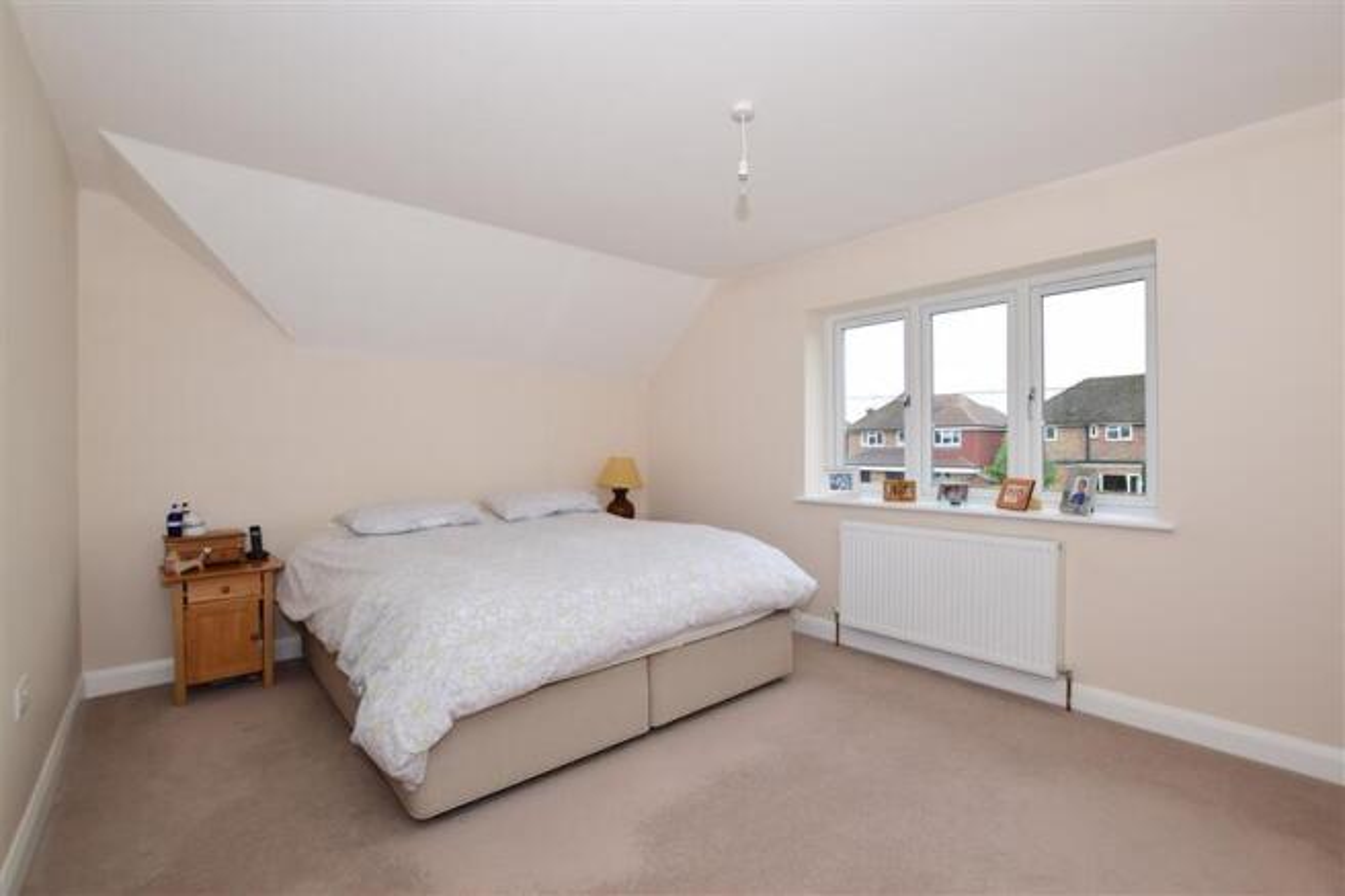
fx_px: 560
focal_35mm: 15
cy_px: 448
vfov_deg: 77.3
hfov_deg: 100.4
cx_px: 672
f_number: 7.1
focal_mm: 10
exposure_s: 1/15
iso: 200
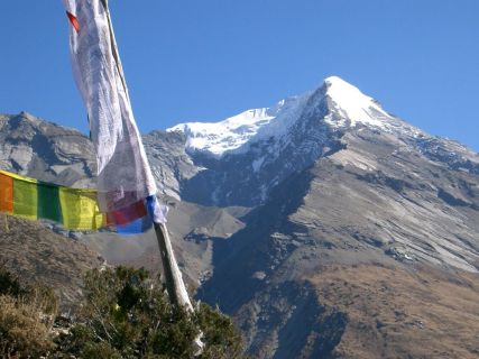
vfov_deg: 17.6
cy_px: 180
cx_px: 240
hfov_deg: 23.3
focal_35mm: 84
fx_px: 1162
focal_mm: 17.2
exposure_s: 1/320
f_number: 6.8
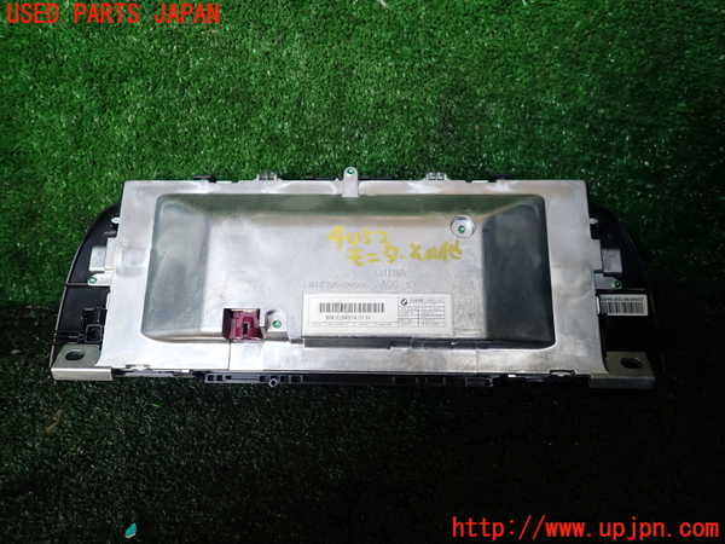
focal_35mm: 25
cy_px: 272
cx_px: 362
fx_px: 524
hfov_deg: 69.4
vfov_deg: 54.9
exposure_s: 1/100
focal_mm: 4.5
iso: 100
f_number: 2
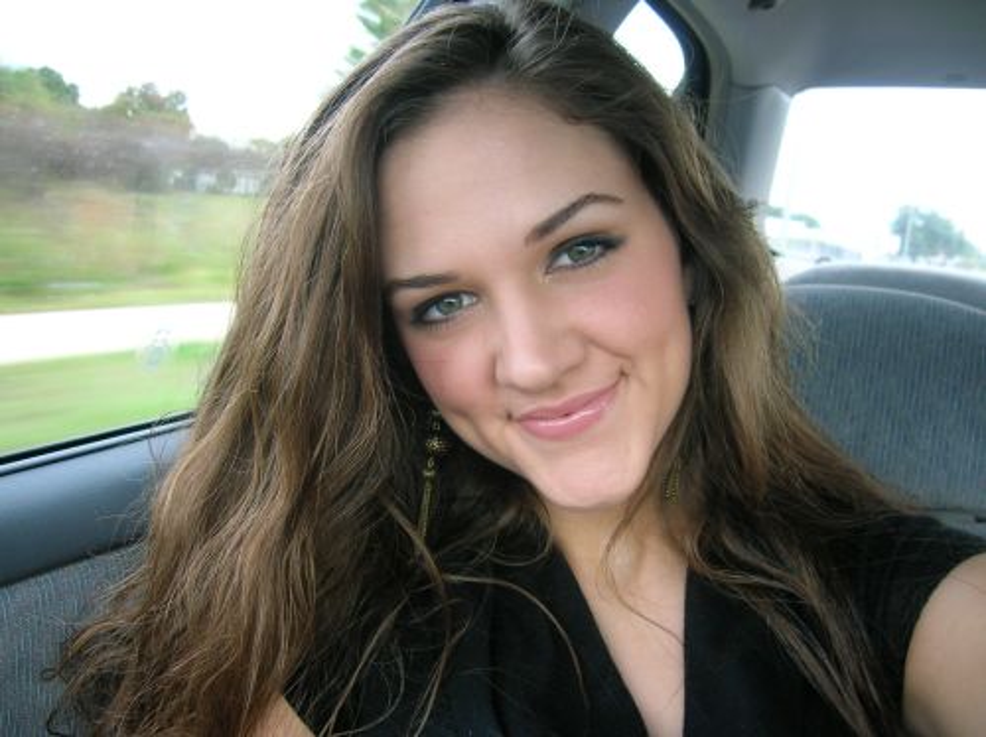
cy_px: 368
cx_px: 493
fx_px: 968
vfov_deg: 41.7
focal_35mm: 34
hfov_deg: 54.0
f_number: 2.9
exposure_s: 1/40.7
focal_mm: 5.7
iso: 50
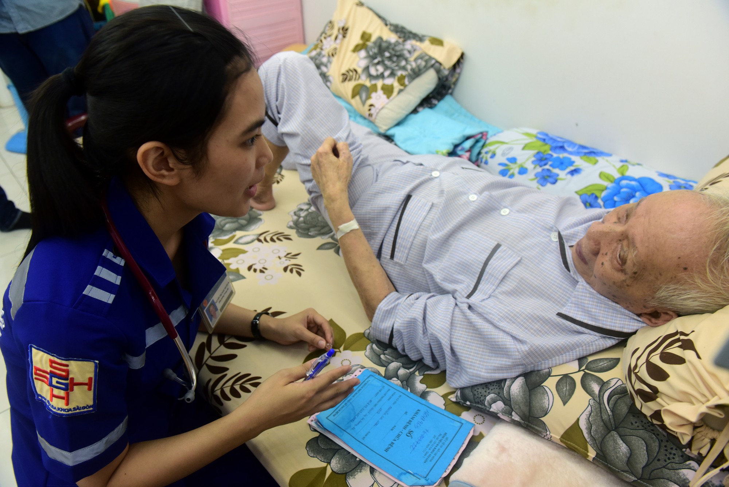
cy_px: 244
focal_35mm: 24
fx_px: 486
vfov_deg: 53.2
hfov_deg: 73.7
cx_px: 364
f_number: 5.6
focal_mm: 24
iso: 2000
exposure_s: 1/50
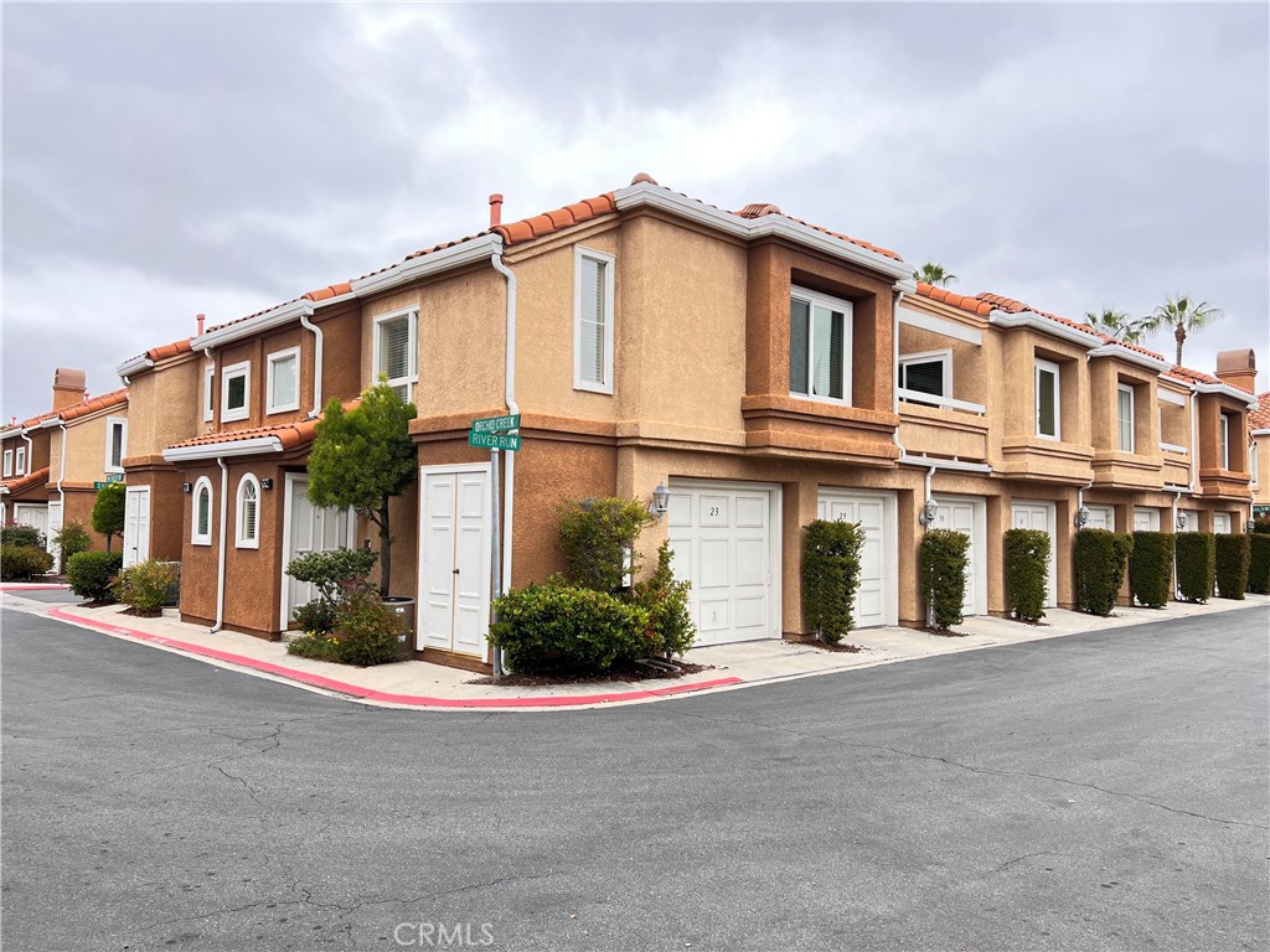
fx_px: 954
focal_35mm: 26
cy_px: 476
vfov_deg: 53.1
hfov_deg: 67.3
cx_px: 635
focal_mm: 5.7
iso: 50
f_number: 1.5
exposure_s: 1/448
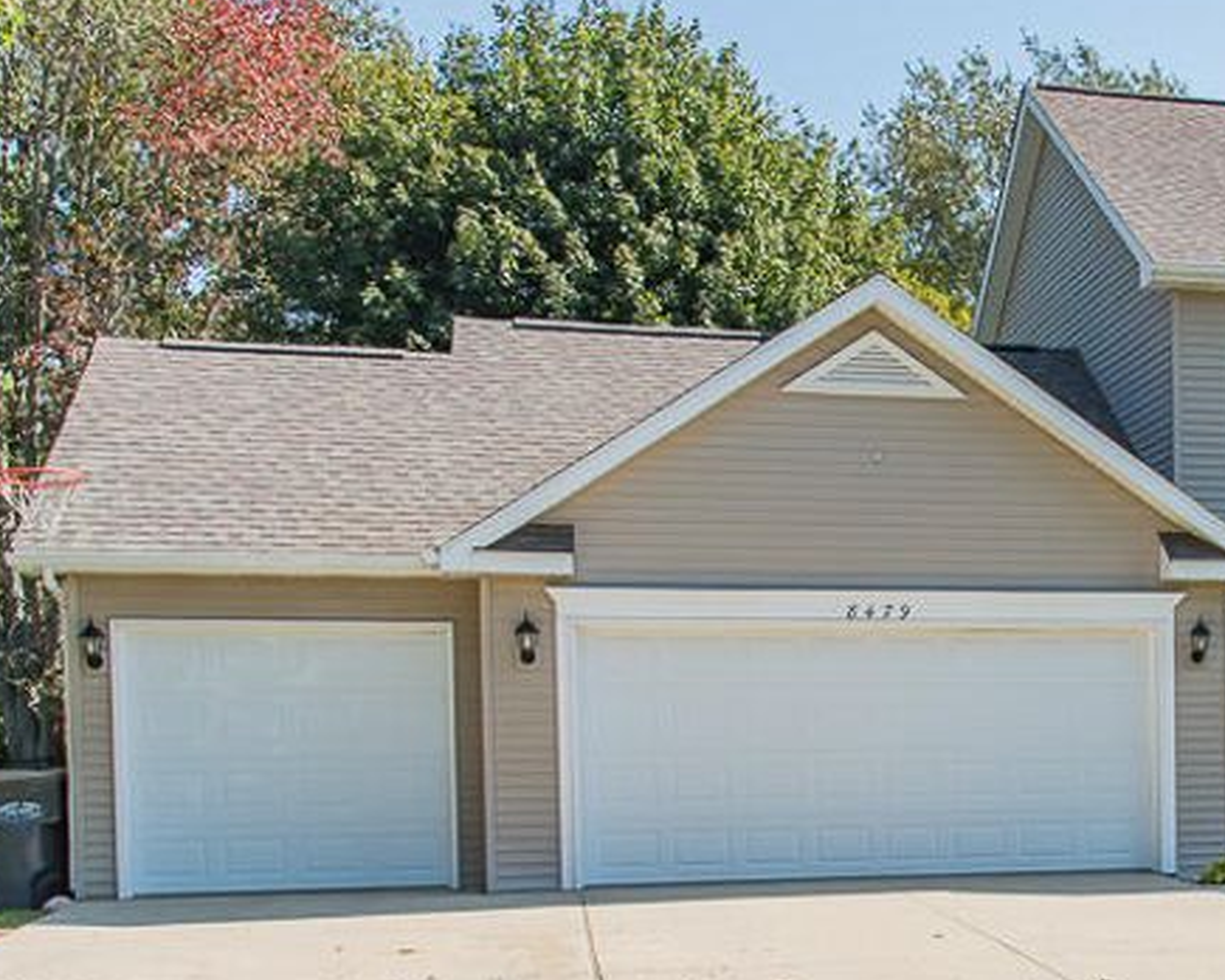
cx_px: 1084
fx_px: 1922
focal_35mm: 53
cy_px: 787
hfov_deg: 33.6
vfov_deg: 28.0
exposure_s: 1/800
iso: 500
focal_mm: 24
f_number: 8
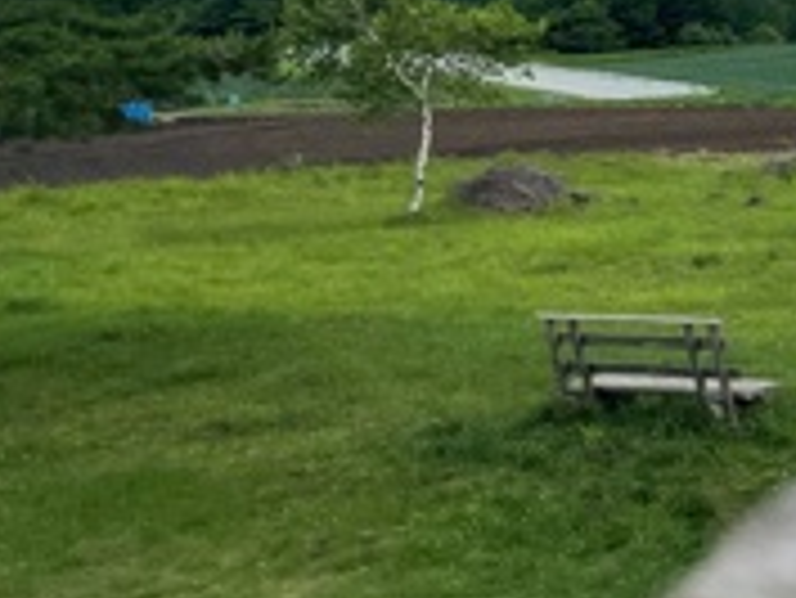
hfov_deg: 17.9
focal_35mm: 94
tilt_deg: -8.0
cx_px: 1304
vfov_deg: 15.6
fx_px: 2163
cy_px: 126
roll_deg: +0.0
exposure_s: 1/2132
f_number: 1.6
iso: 32
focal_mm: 4.2
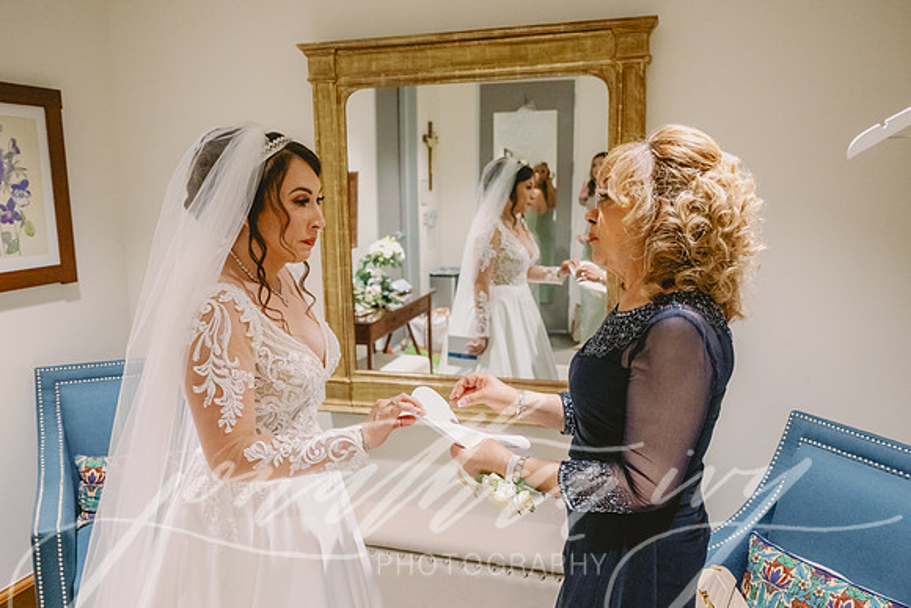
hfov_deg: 64.5
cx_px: 468
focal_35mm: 28
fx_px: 721
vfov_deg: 45.7
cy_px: 307
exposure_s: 1/500
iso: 2000
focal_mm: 24
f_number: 2.8
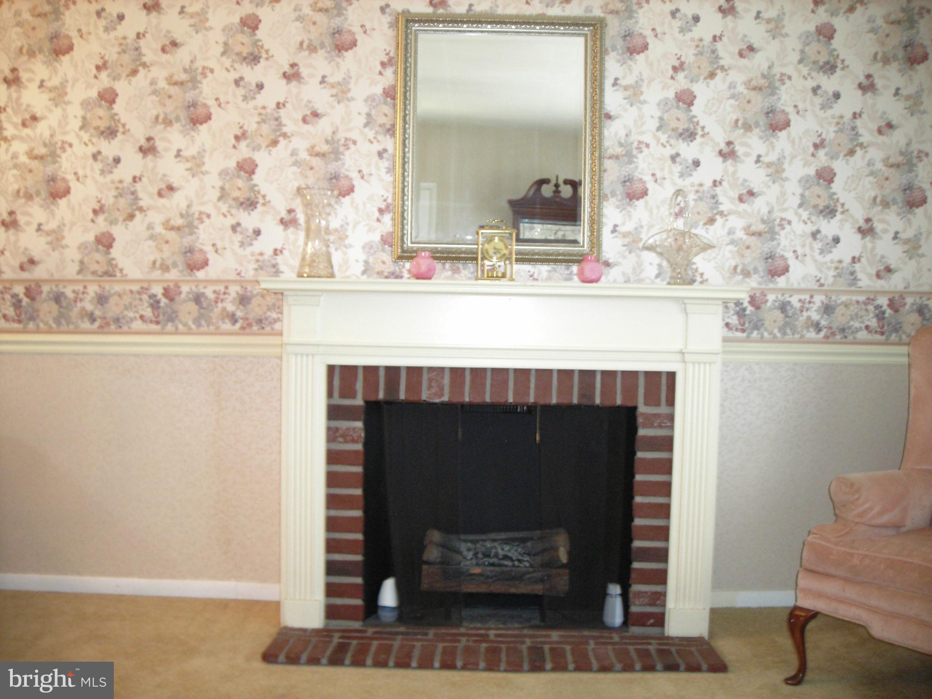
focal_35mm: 38
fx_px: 1023
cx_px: 466
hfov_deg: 49.0
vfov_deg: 37.7
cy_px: 350
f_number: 3.2
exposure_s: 1/10.7
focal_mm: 6.3
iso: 200
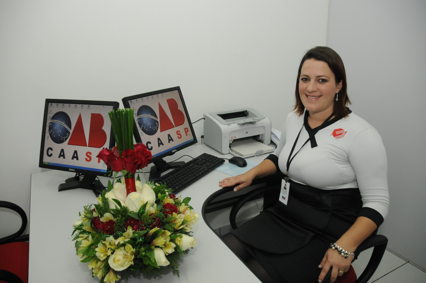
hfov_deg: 67.4
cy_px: 142
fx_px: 319
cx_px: 213
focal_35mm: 27
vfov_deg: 47.8
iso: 1250
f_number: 3.5
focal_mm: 18
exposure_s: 1/250
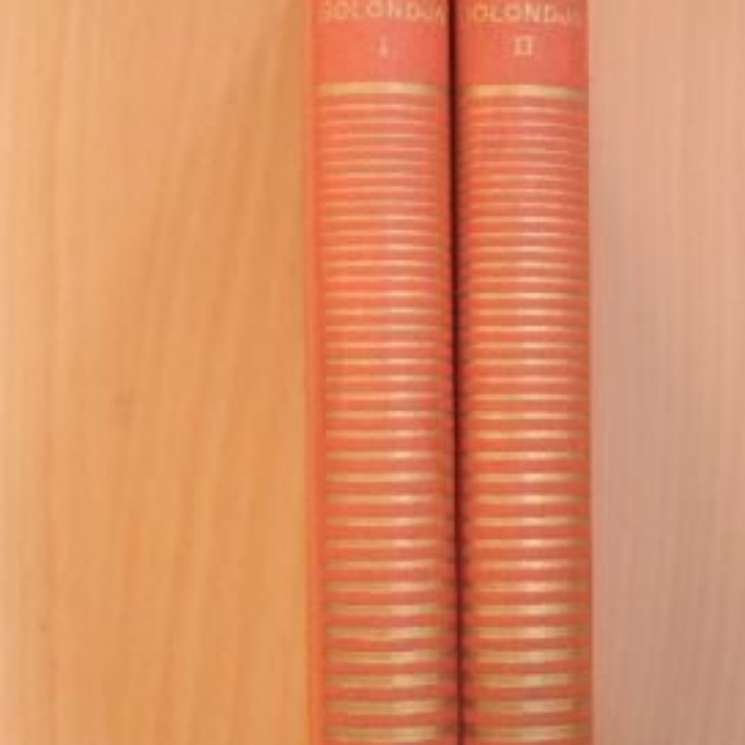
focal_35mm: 81
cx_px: 441
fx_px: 1972
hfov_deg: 21.4
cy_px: 396
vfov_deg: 21.4
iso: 800
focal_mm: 9.8
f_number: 3.7
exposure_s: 1/20
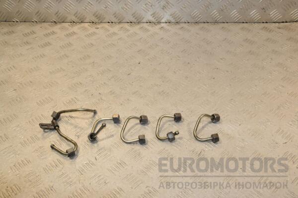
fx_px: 323
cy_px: 99
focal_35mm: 39
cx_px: 149
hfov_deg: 49.6
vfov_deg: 34.2
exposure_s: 1/200
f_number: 10
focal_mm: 26
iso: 800
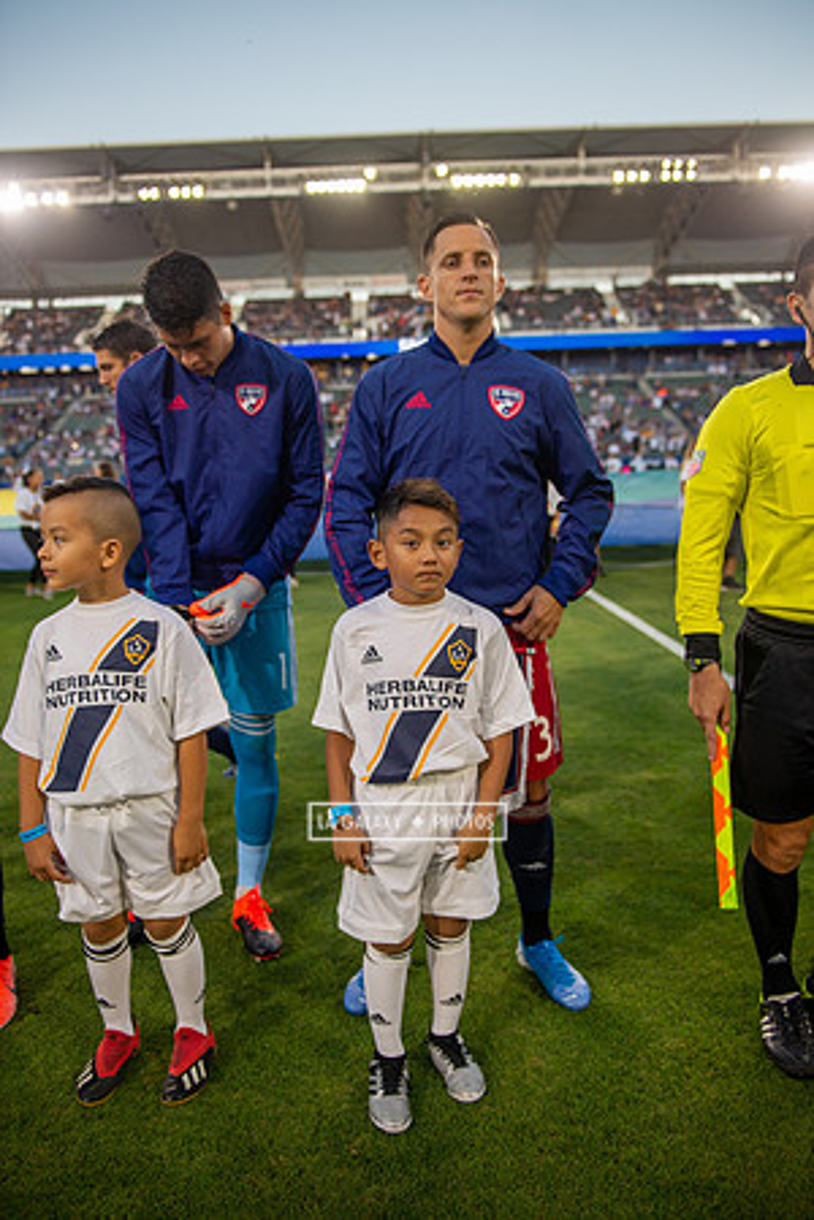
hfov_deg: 46.4
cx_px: 407
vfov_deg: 65.5
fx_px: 950
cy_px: 610
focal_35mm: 28
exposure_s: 1/640
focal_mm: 28
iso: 560
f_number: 2.8
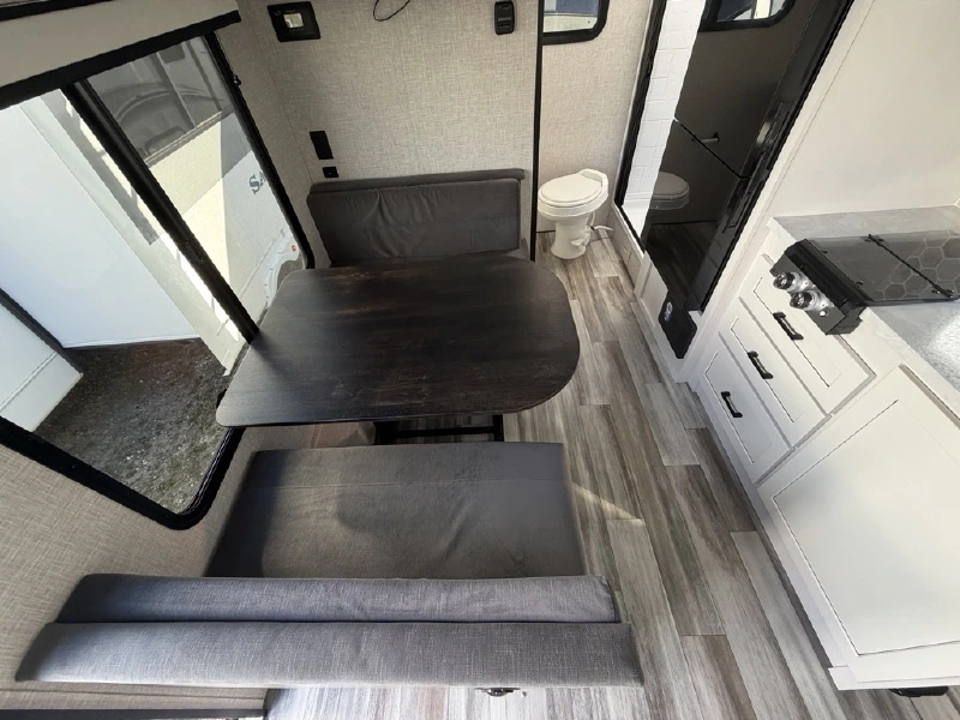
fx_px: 388
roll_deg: +5.3
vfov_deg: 85.7
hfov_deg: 102.1
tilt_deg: -44.9
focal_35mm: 14
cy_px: 360
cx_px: 480
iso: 250
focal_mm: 2.22
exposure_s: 1/121
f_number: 2.2
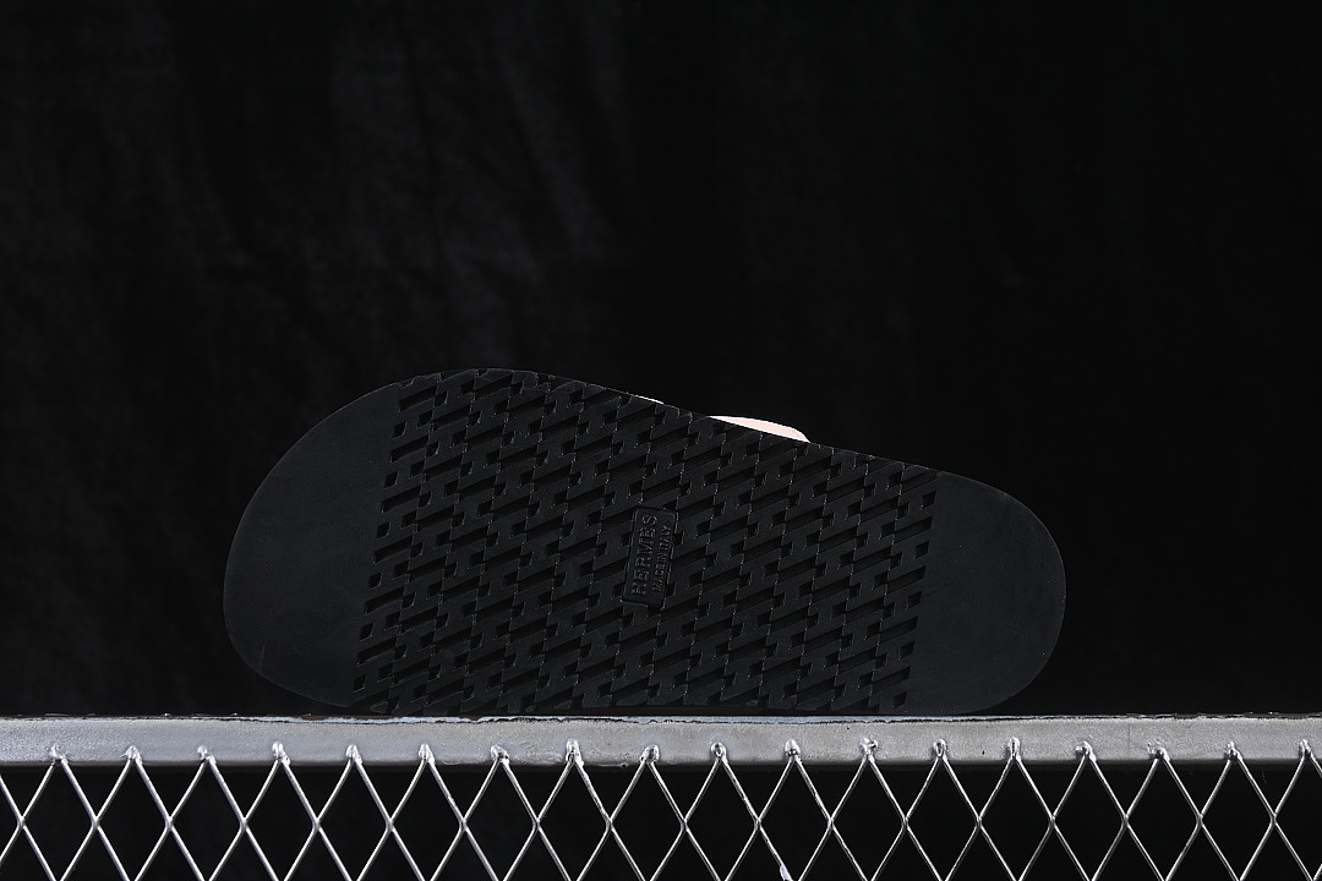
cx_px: 661
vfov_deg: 18.2
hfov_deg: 27.0
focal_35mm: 75
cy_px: 440
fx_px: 2754
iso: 160
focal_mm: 50
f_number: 6.3
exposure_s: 1/50
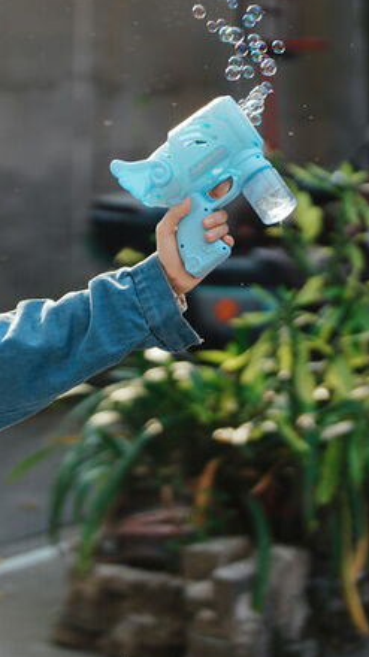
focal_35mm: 125
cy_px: 387
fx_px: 2178
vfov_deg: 17.2
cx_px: -16
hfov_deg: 9.6
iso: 400
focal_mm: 50
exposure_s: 1/4000
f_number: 1.2
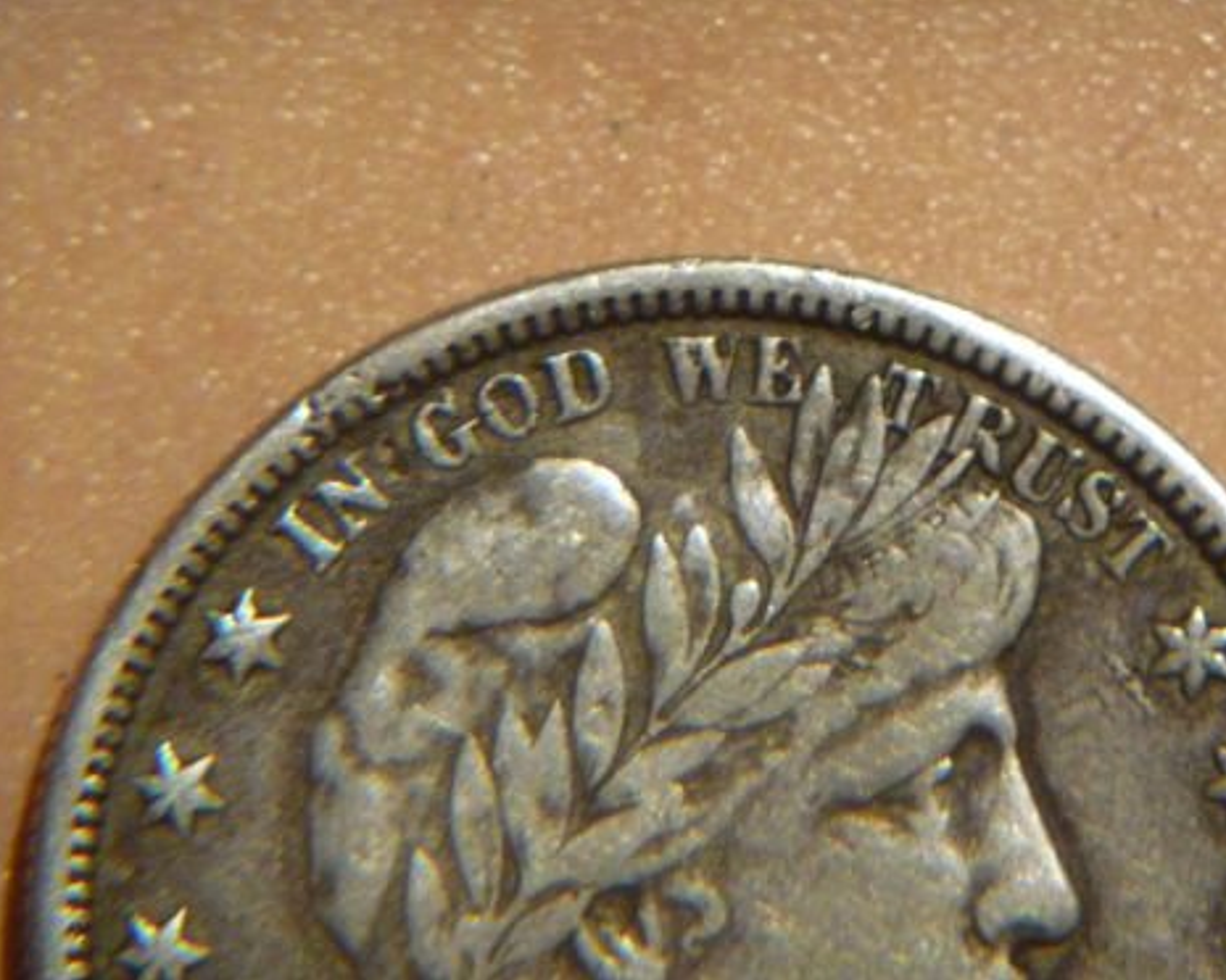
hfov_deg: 6.6
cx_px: 646
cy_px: 489
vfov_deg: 5.3
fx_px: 10668
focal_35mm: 294
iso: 800
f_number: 4.9
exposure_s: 1/30
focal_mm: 47
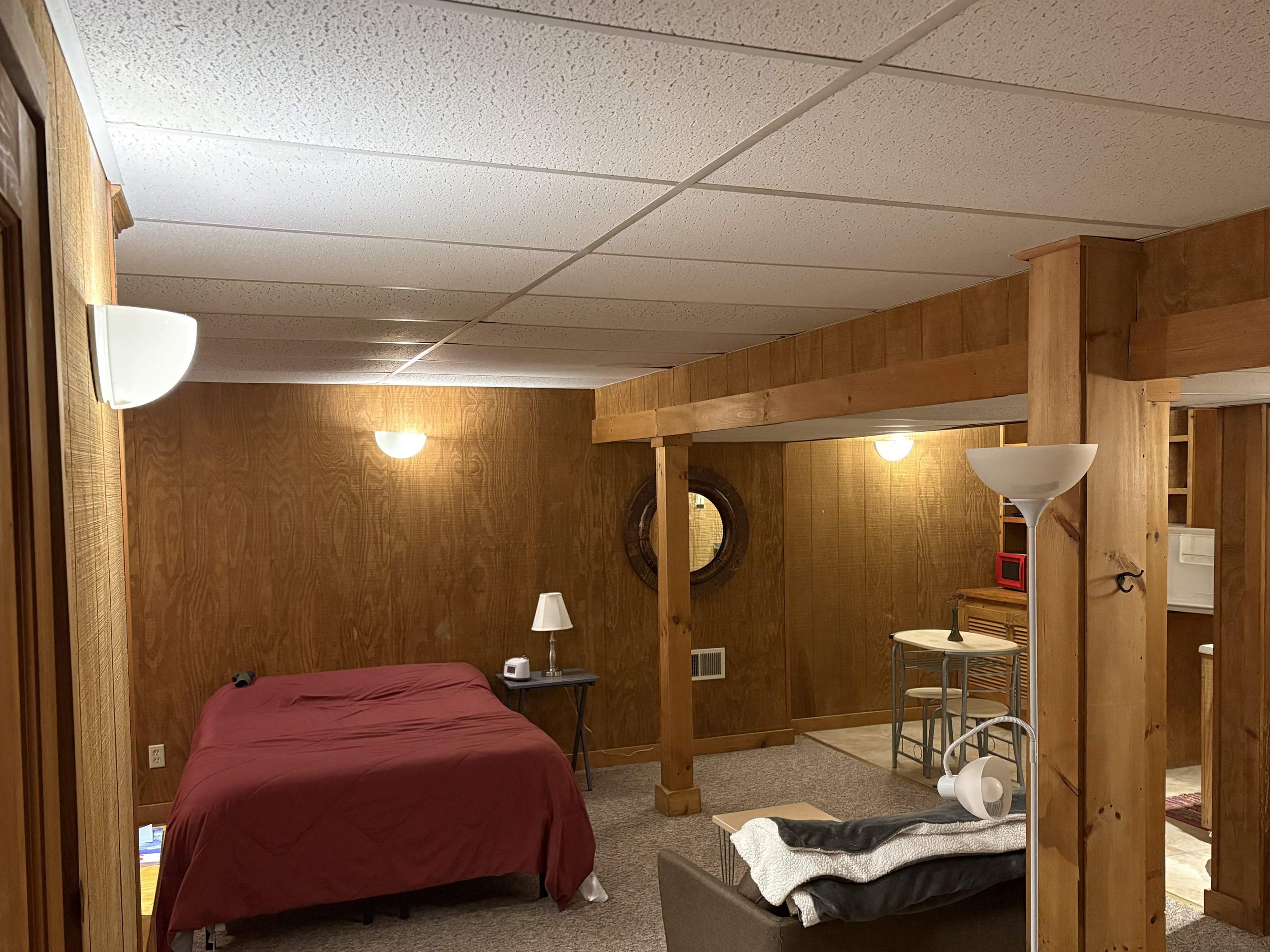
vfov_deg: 46.7
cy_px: 537
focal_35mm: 30
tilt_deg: -3.0
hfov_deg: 59.9
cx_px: 676
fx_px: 1101
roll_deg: +1.1
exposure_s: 1/30
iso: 500
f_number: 1.6
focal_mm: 5.96
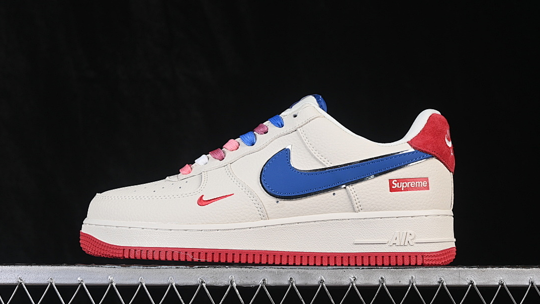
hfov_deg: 26.9
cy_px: 152
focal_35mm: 79
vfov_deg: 15.3
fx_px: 1131
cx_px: 271
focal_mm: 50
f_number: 8
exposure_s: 1/80
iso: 160
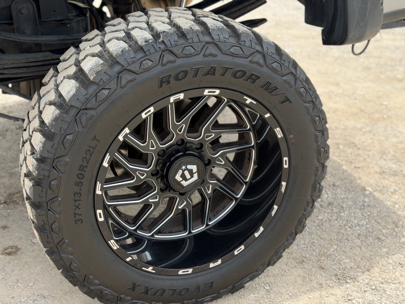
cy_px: 152
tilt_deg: -26.4
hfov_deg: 39.7
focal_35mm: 48
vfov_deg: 30.3
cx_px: 202
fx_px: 562
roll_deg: -2.6
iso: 80
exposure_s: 1/1116
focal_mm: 6.76
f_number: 1.78
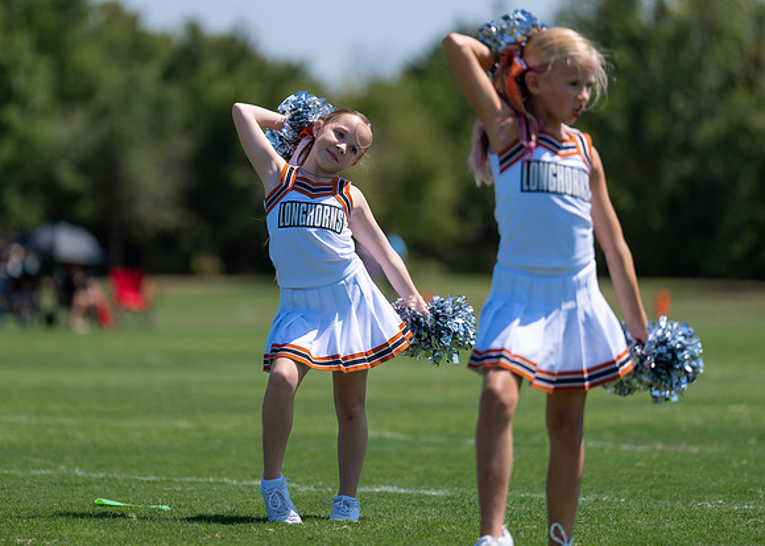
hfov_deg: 8.0
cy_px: 217
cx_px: 318
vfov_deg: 5.7
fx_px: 5497
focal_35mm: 253
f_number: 2.8
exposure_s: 1/2000
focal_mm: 200
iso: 100
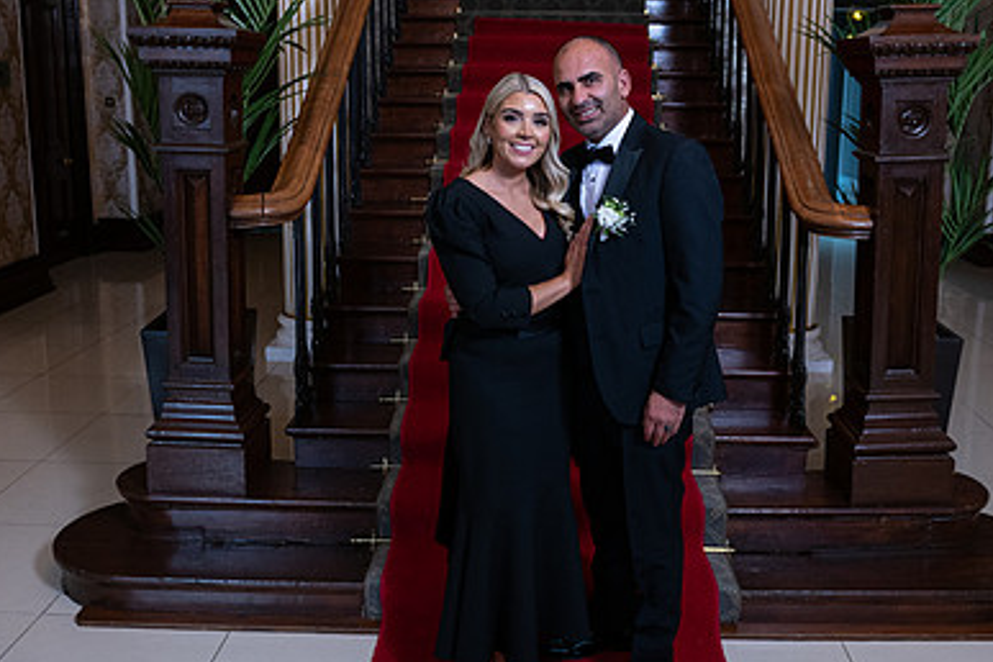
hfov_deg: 49.5
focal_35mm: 39
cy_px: 286
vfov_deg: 34.2
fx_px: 1076
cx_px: 526
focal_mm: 26
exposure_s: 1/160
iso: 500
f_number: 3.5
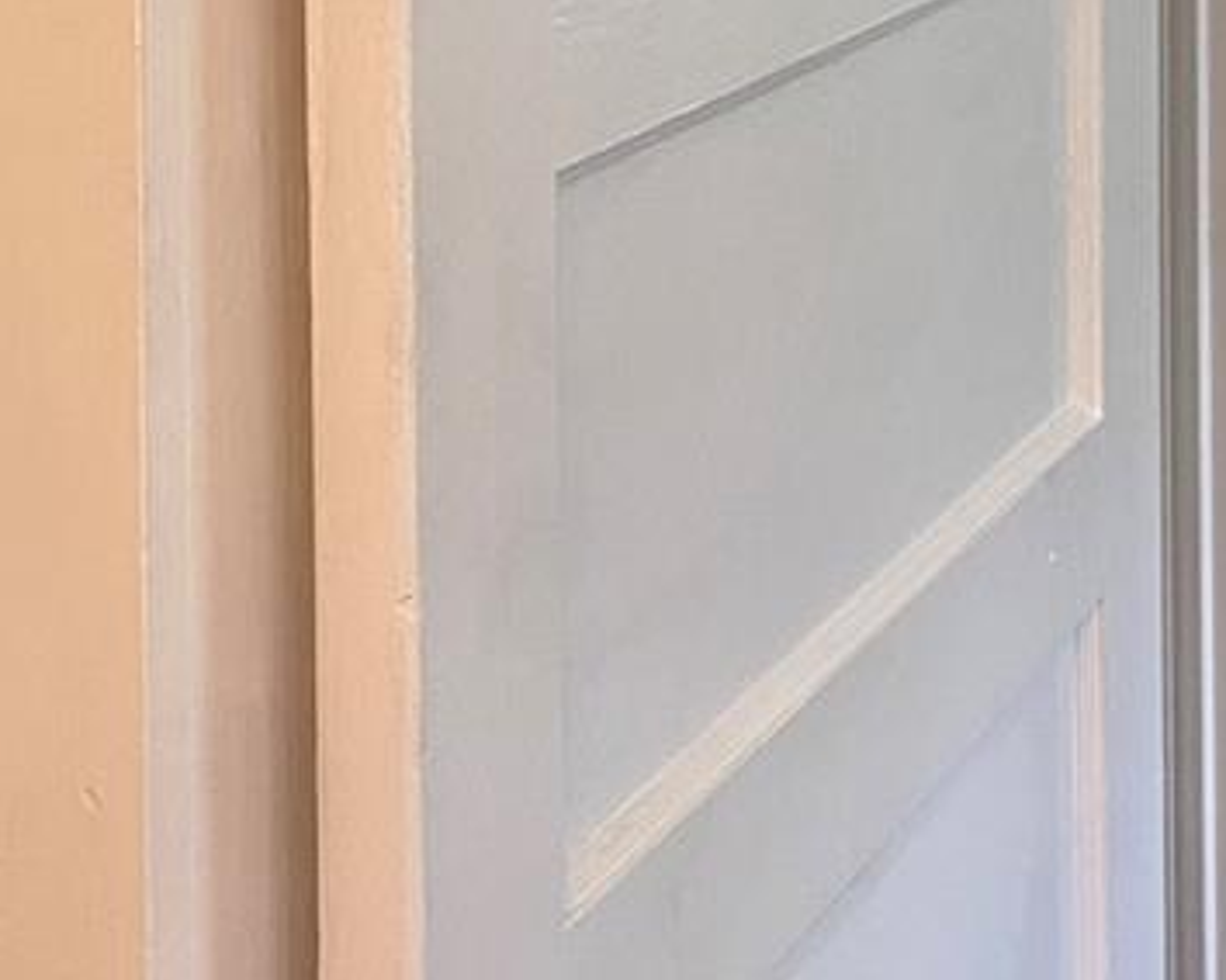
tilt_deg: -1.0
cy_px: -537
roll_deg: +0.9
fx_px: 3120
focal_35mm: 86
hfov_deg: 20.7
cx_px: 1500
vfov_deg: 16.2
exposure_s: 1/60
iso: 80
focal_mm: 4.25
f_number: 1.8
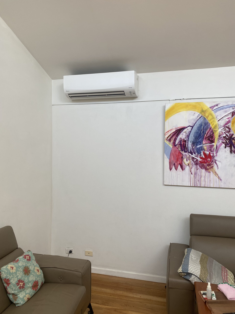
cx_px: 118
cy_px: 157
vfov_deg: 67.3
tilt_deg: +0.4
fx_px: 235
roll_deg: -1.3
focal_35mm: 26
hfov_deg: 53.1
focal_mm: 4.25
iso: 50
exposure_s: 1/122
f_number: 1.8
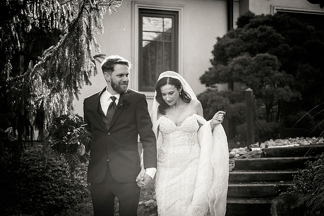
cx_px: 162
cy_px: 108
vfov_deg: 19.5
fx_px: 630
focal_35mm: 70
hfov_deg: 28.8
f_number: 4
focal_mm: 70
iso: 800
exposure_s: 1/2000
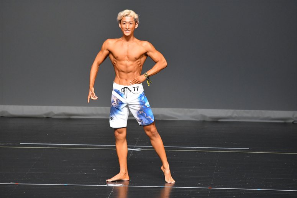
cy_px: 99
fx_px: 2845
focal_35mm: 345
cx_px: 148
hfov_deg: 6.0
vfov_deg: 4.0
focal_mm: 230
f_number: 5.6
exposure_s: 1/400
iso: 3200
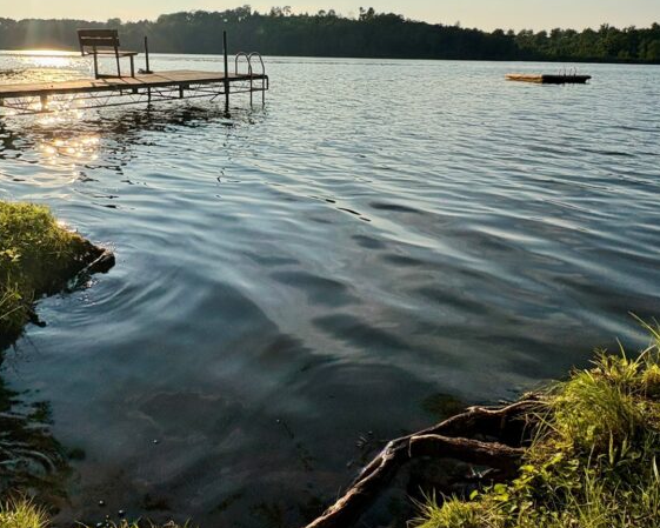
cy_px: 175
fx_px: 508
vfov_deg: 53.8
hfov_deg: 65.7
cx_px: 285
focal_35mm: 26
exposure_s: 1/2874
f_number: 2.2
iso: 64
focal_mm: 2.22
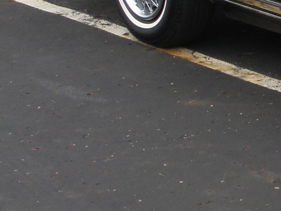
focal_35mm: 166
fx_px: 1347
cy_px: -35
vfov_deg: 8.8
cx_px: 586
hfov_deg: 10.8
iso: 64
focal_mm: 6.64
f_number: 4.5
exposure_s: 1/60
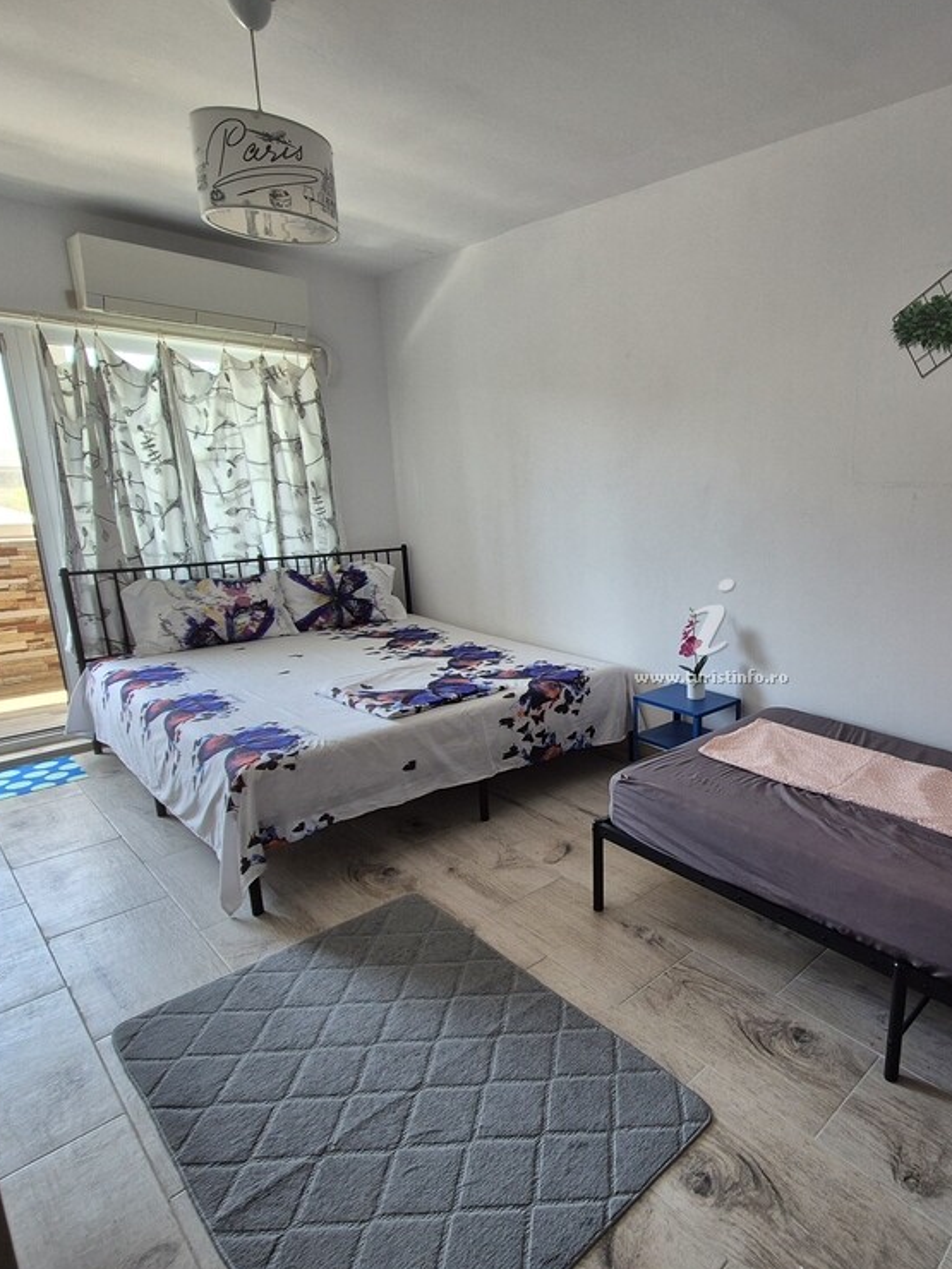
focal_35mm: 18
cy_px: 634
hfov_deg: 67.0
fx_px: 660
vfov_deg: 87.8
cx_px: 717
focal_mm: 2.2
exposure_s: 1/50
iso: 80
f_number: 2.2
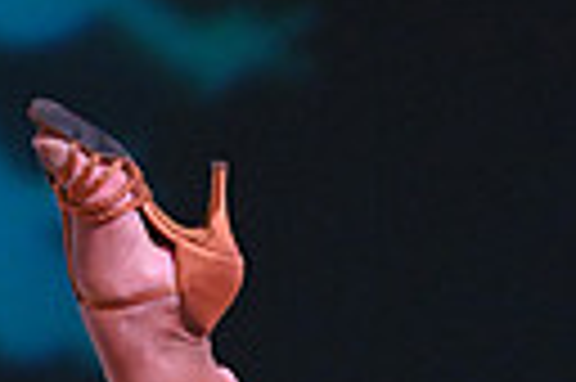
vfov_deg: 1.8
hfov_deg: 2.8
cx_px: 520
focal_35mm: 747
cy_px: 1249
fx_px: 11937
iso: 4000
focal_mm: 165
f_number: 5
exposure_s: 1/500
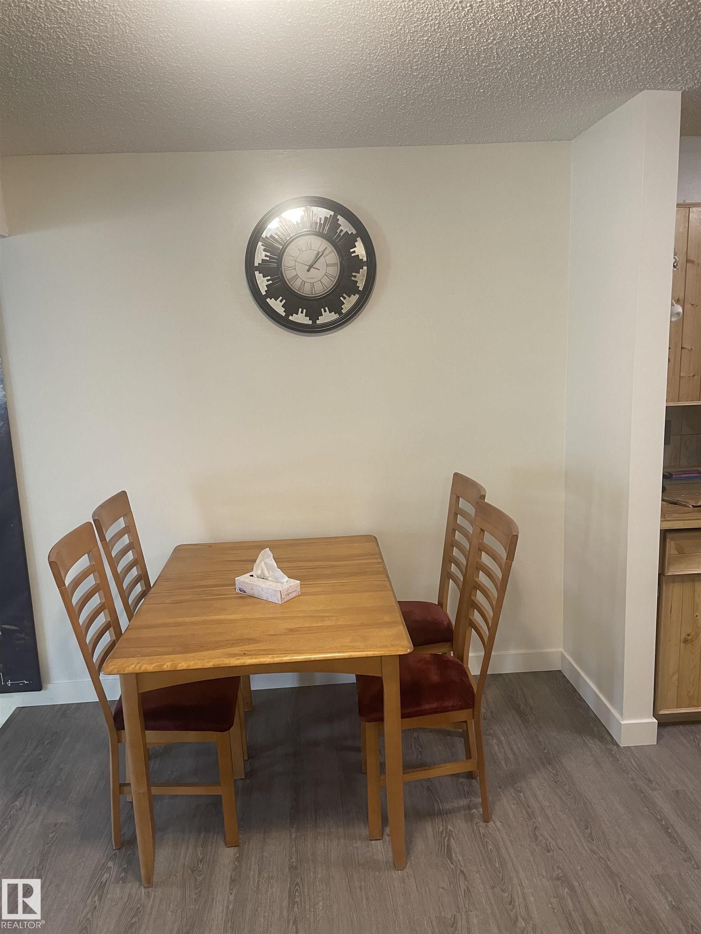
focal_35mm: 26
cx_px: 350
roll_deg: +2.4
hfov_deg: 53.1
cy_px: 467
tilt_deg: -11.3
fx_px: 702
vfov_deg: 67.3
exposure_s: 1/60
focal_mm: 4.2
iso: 125
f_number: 1.6
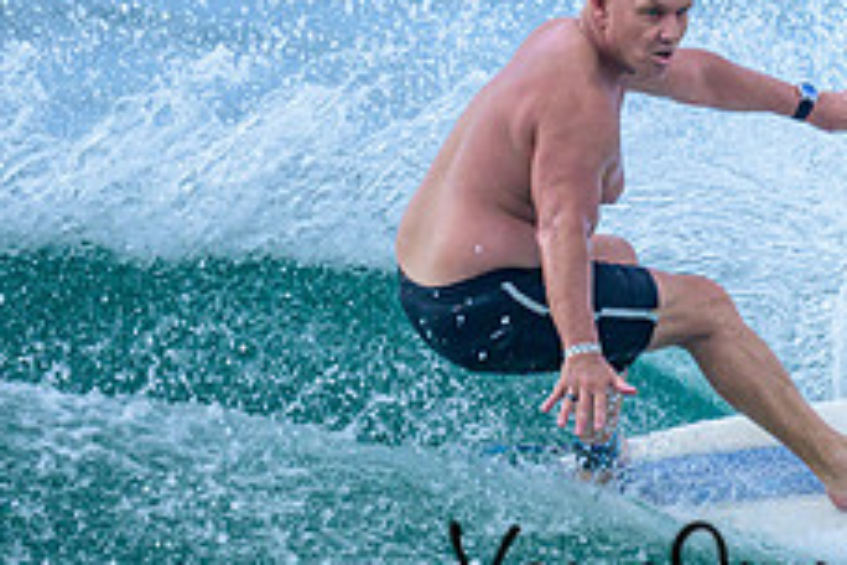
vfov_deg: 0.5
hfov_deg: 0.8
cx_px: 618
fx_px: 64343
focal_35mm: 2735
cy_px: 303
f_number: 6.3
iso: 450
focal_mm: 800
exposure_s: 1/3200
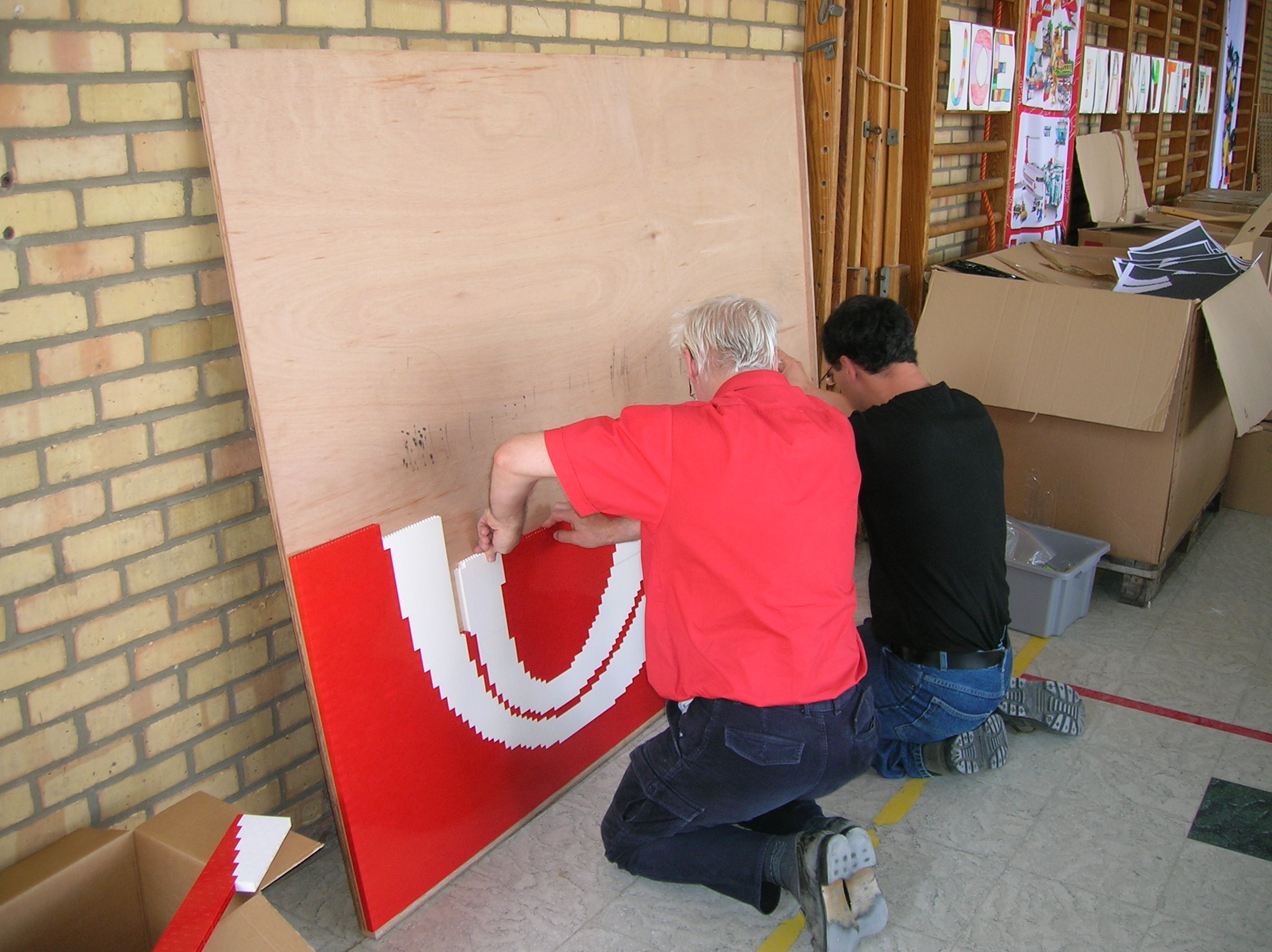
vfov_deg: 41.7
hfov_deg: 54.0
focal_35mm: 34
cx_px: 636
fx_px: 1248
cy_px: 476
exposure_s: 1/30
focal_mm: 5.7
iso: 50
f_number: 2.9
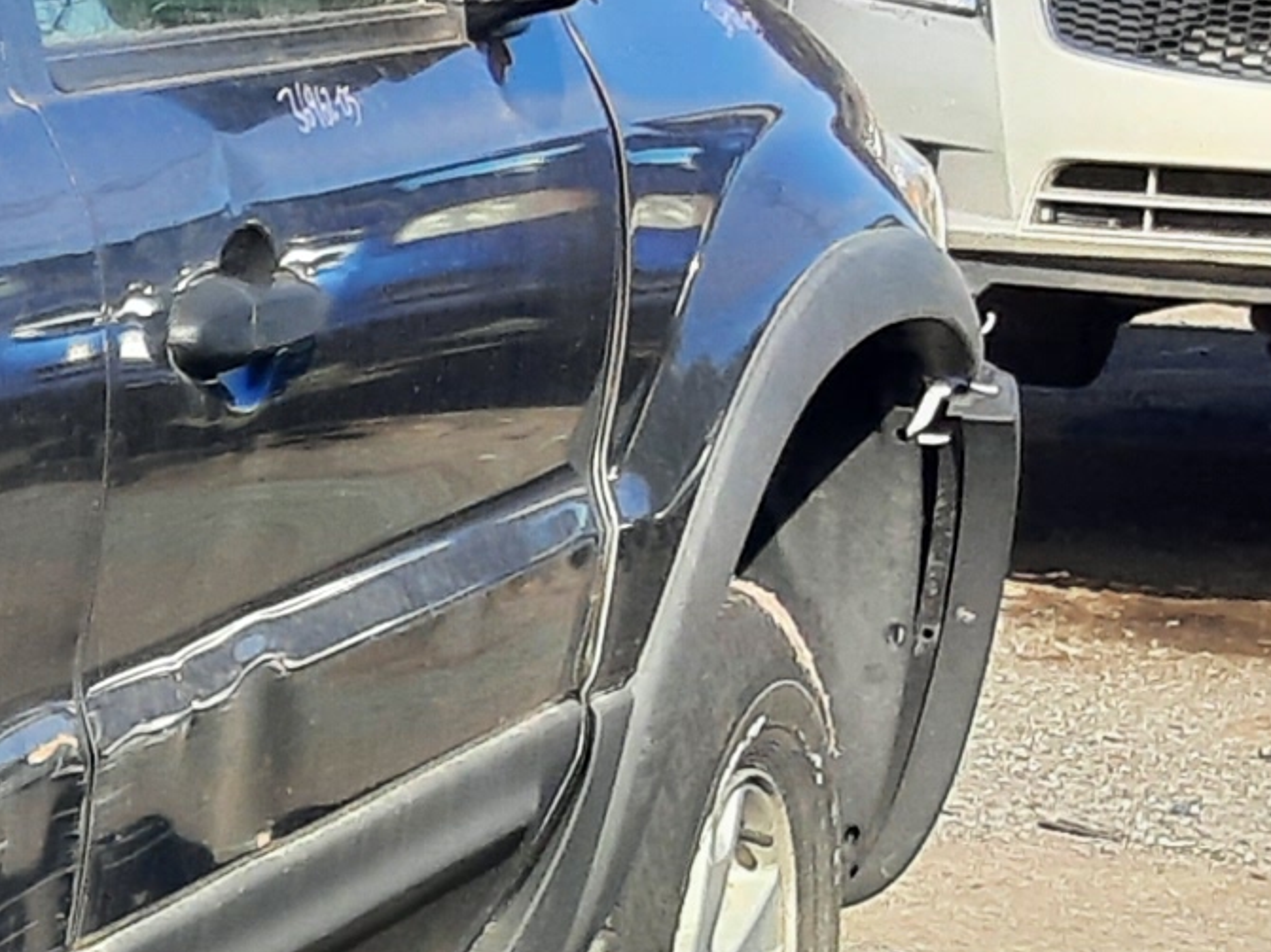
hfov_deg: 10.8
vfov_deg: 9.5
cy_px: 852
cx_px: -1803
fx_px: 5690
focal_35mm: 155
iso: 40
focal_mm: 3.92
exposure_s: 1/739
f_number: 1.7
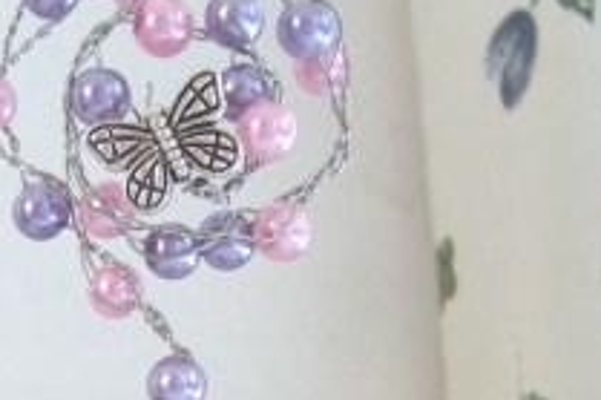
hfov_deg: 25.7
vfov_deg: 16.4
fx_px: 1301
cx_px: 158
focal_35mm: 78
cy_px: 541
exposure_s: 1/15
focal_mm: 5.8
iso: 140
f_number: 2.8
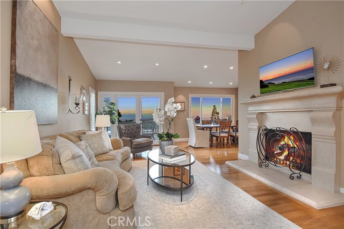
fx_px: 143
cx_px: 172
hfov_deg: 100.4
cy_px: 114
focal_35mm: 15
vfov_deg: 77.3
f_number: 8
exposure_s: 1/25
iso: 1000
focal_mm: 10
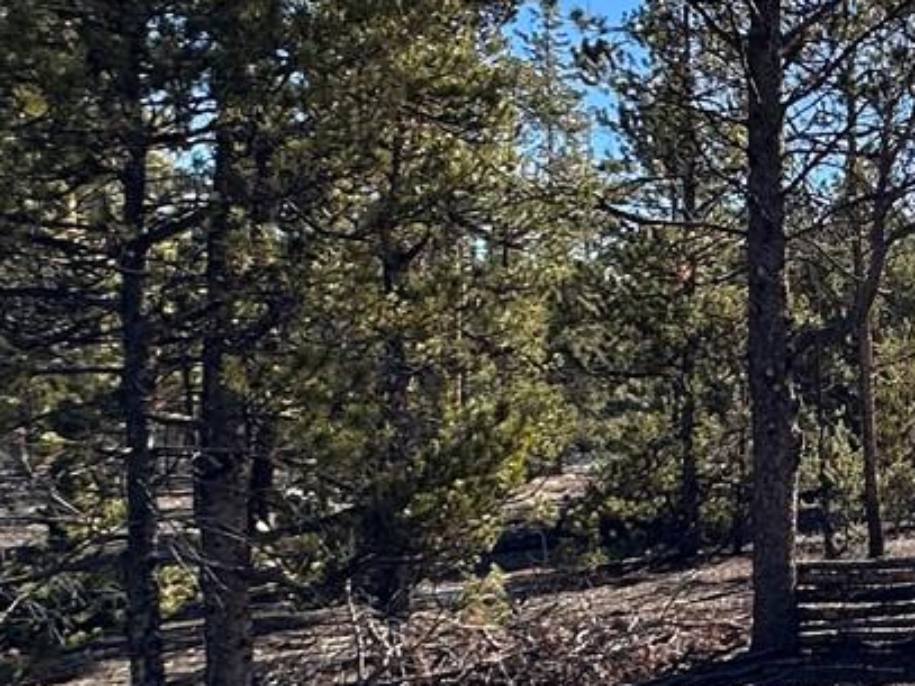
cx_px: 1324
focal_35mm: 55
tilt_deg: -0.3
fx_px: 1453
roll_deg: +0.3
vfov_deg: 26.5
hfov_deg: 26.6
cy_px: 355
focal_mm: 2.22
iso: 50
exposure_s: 1/1350
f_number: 2.2
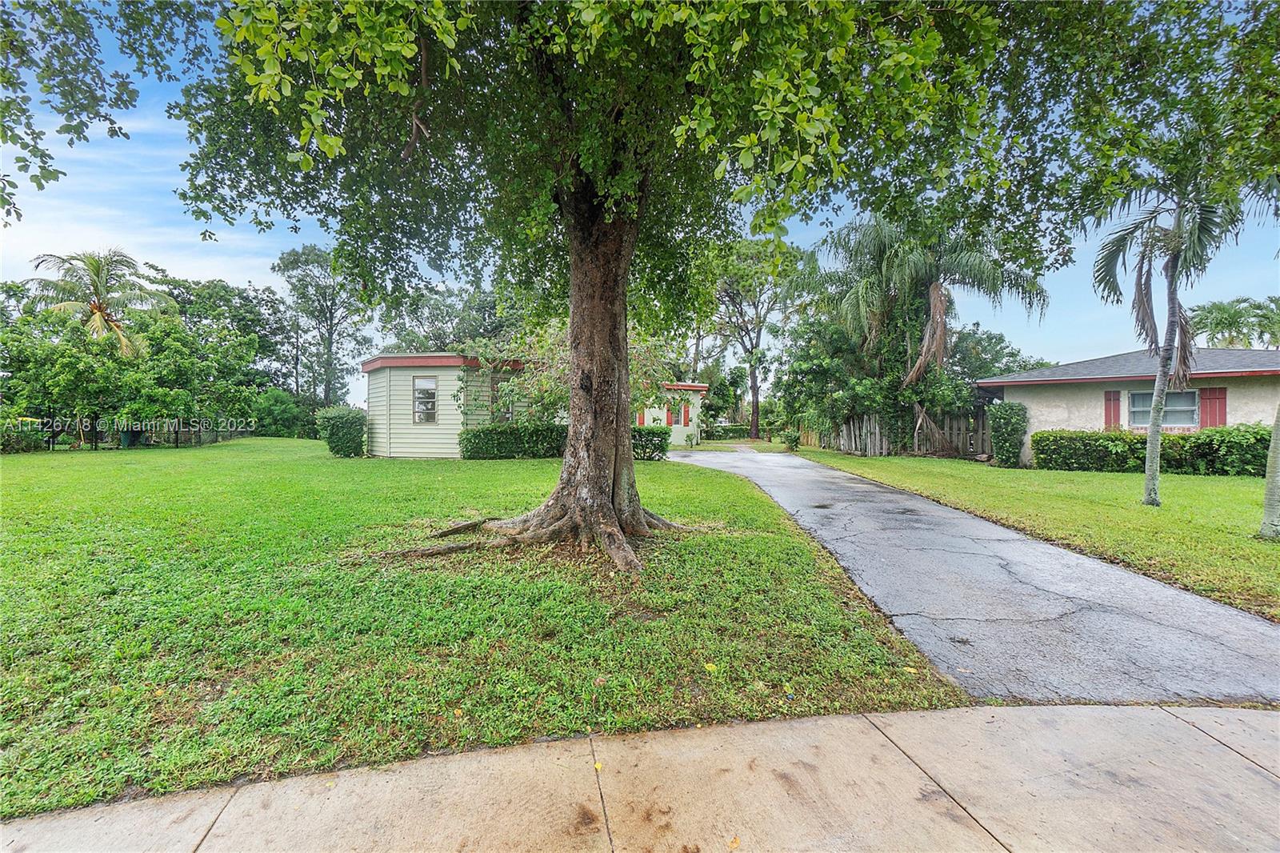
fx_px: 533
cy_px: 426
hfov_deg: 100.4
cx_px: 640
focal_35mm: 15
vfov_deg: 77.3
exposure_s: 1/25
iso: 200
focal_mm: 10
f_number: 8
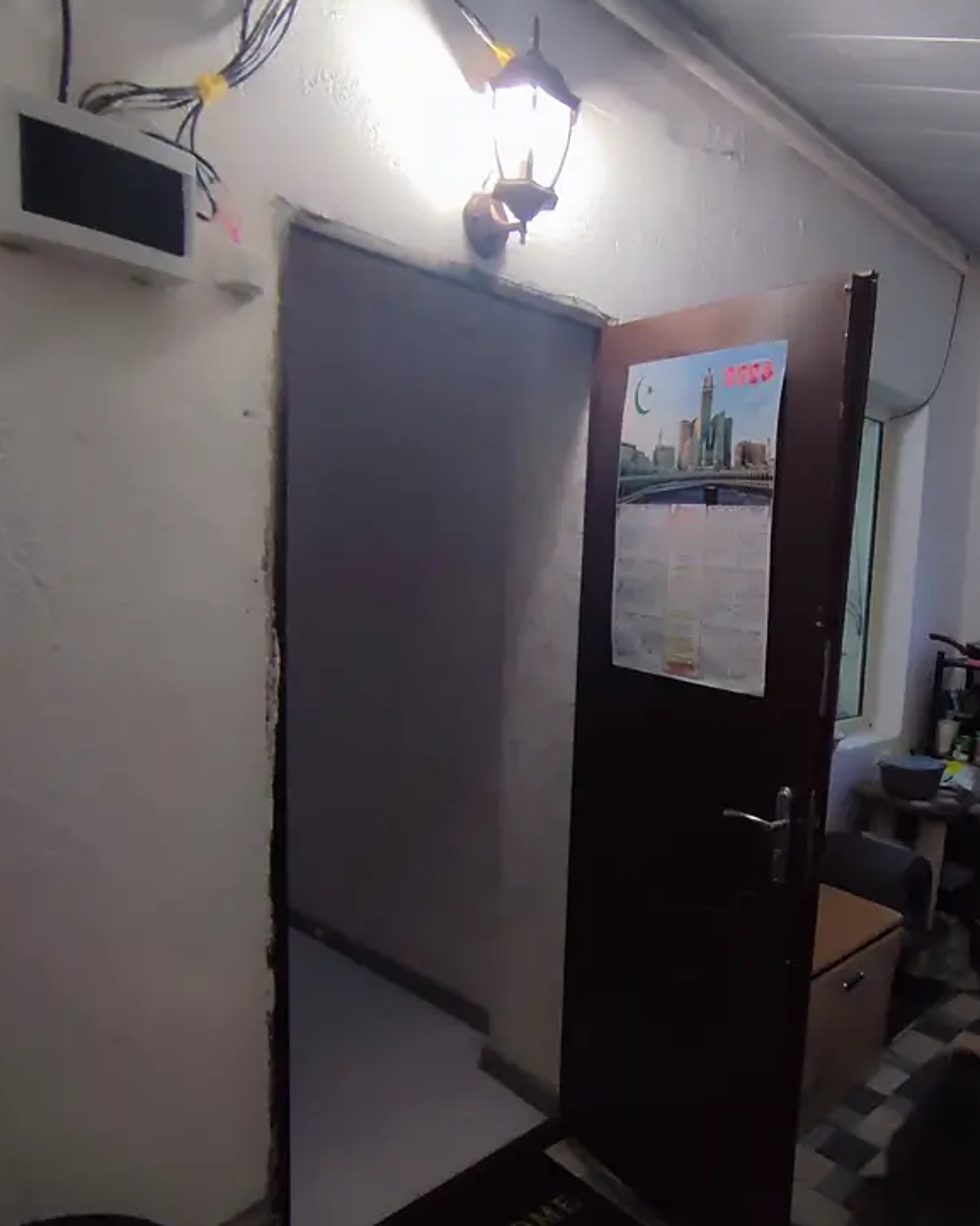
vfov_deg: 65.8
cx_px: 730
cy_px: 679
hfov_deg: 52.6
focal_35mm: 26
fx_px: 943
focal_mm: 1.65
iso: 229
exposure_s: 1/17
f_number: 2.2
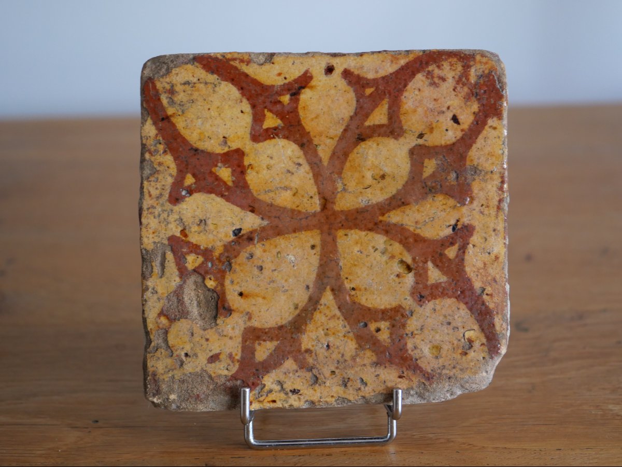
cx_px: 311
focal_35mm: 60
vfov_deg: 24.4
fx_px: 1078
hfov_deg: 32.2
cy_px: 234
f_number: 2.8
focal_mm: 30
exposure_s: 1/60
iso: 800
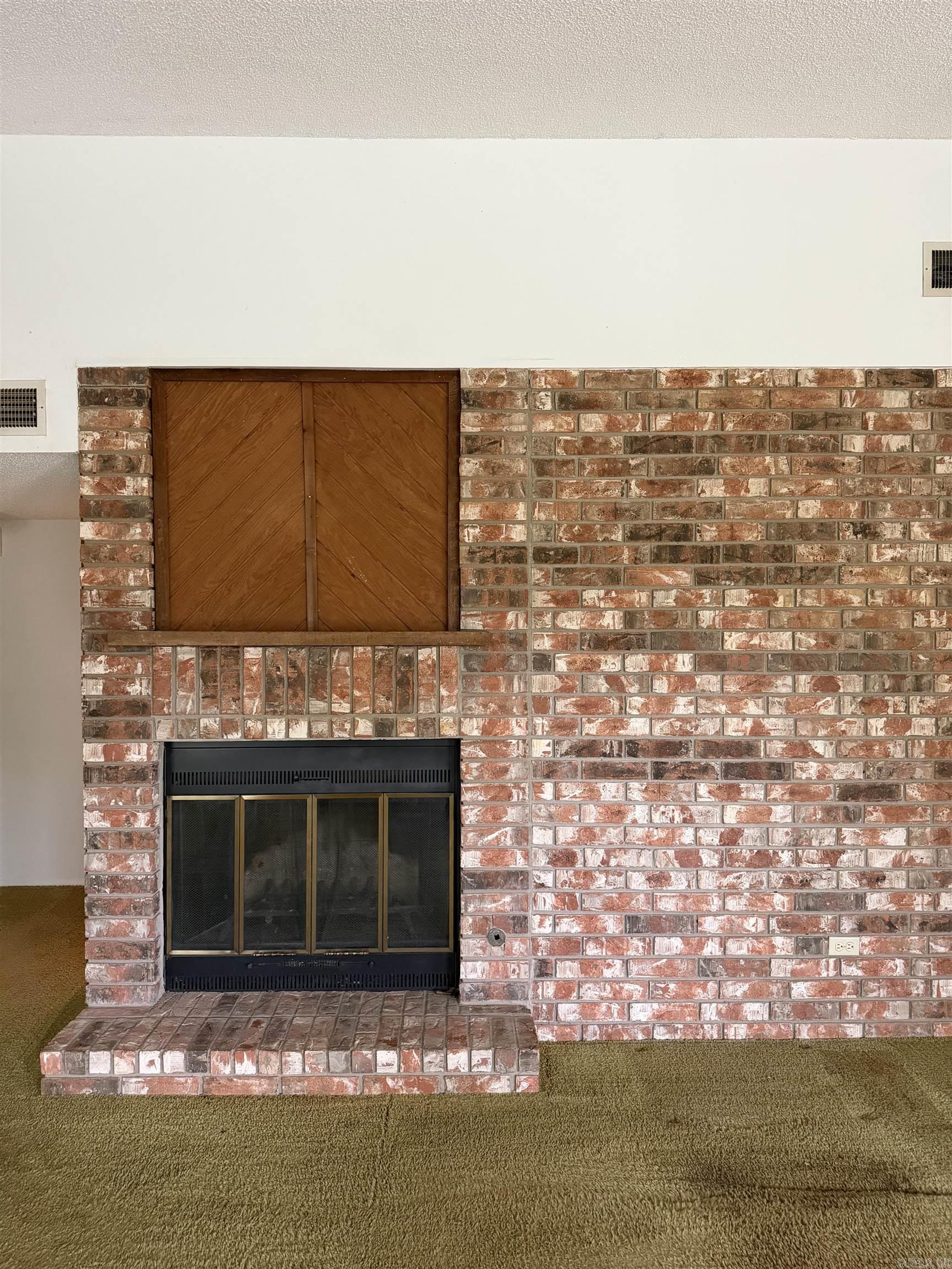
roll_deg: -0.3
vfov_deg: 71.6
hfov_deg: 56.8
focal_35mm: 24
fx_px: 880
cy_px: 634
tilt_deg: -2.0
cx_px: 476
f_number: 1.78
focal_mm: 6.76
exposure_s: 1/60
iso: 400
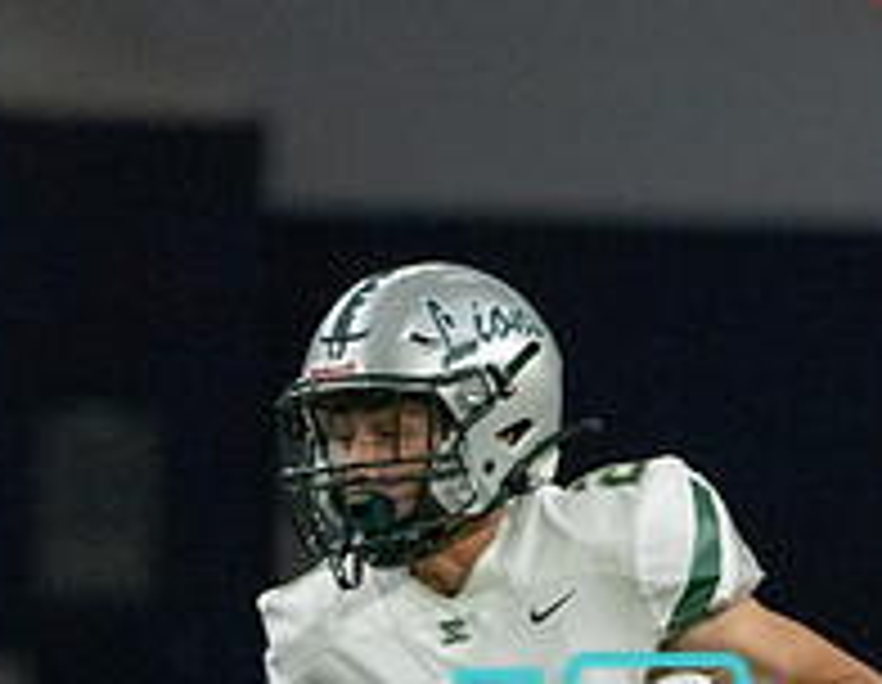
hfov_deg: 1.5
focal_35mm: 1294
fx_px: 33379
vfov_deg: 1.2
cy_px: 798
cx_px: 653
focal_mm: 361
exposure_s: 1/1000
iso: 8000
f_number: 5.6
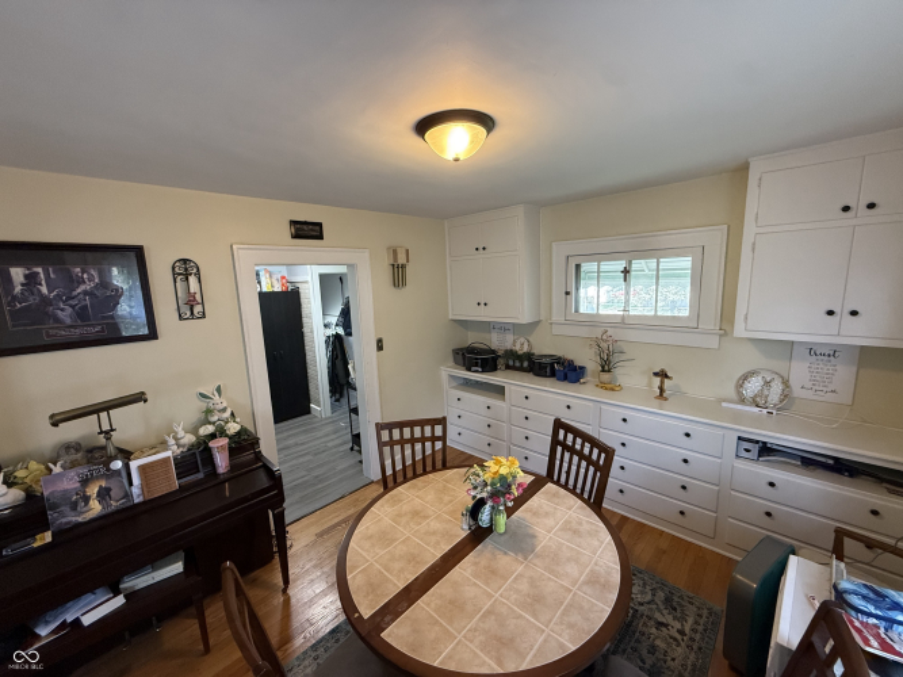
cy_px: 338
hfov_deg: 102.1
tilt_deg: -8.4
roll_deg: +1.8
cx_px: 452
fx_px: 365
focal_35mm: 14
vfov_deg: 85.7
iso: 640
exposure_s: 1/120
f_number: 2.2
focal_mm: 2.22
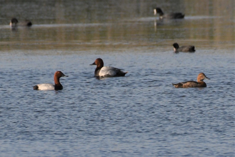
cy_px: 78
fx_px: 4895
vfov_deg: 1.8
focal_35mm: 750
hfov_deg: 2.7
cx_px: 118
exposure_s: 1/1000
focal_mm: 500
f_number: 6.3
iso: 200
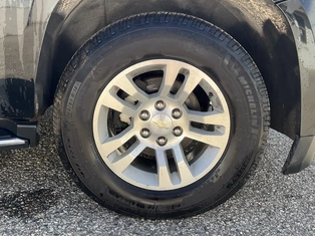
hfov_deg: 50.2
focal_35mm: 37
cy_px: 96
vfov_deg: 38.5
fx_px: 336
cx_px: 153
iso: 25
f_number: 1.8
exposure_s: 1/260
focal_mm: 3
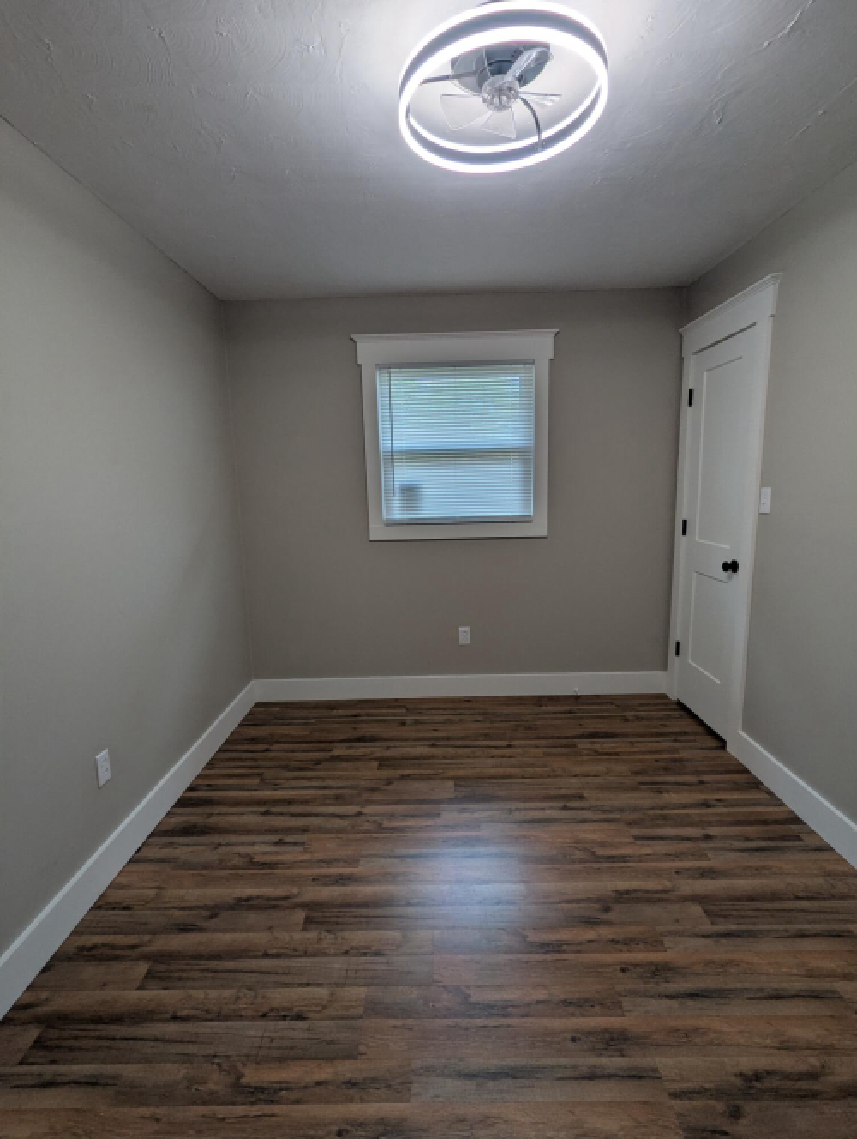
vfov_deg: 94.4
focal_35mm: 16
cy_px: 570
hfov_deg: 78.2
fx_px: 527
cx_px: 428
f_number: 2.2
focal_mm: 2.35
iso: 58
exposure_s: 1/85.4
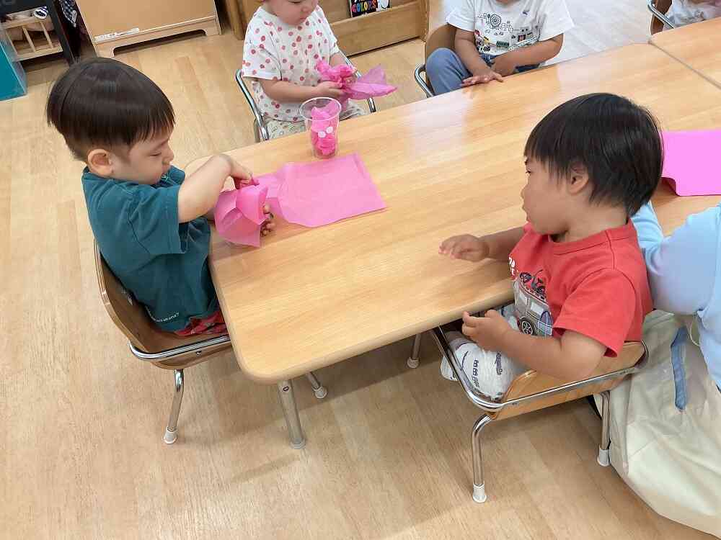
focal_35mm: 29
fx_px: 604
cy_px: 270
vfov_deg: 48.2
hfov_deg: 61.7
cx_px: 360
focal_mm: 3
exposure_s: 1/120
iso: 50
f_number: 1.8
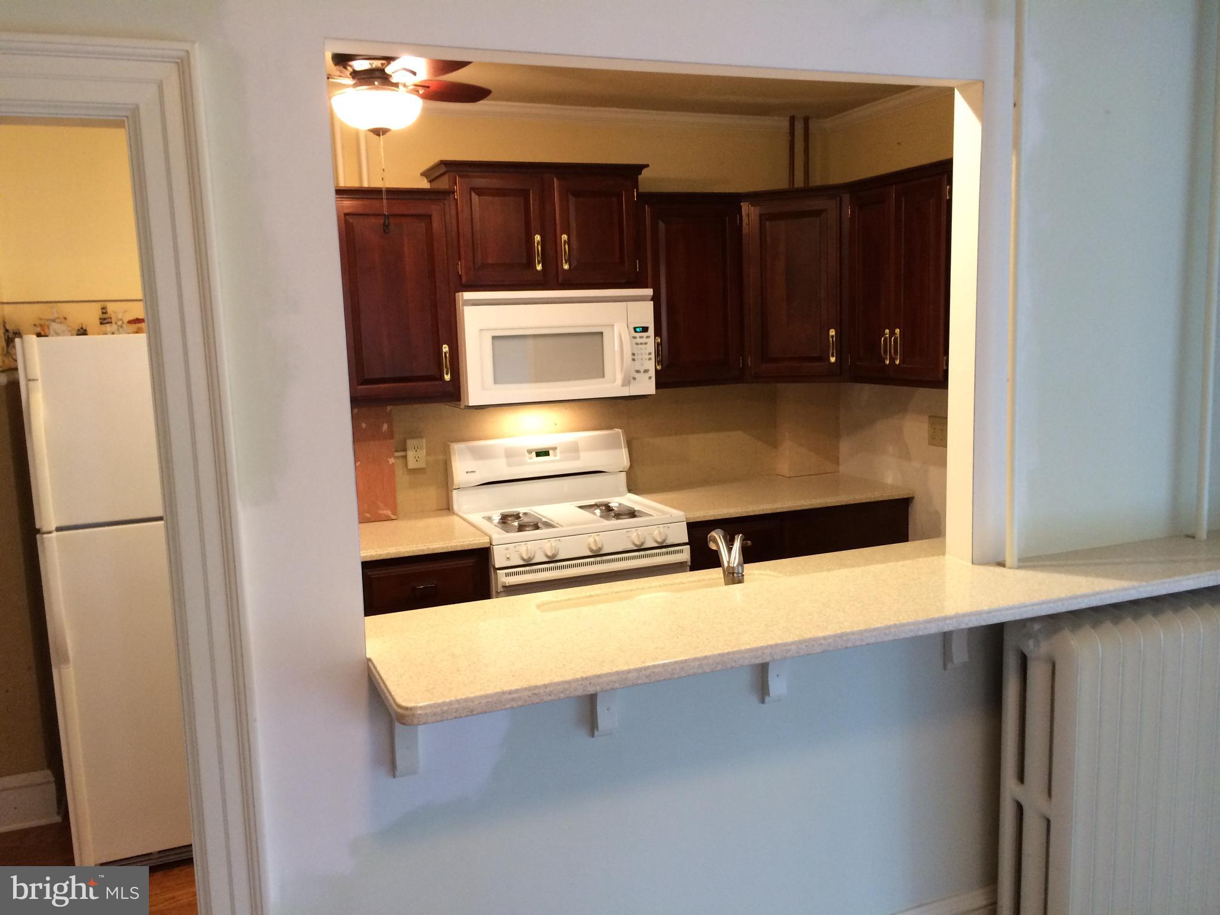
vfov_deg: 46.8
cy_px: 458
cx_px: 610
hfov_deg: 60.0
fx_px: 1057
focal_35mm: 30
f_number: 2.2
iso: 160
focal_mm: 4.12
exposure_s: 1/30
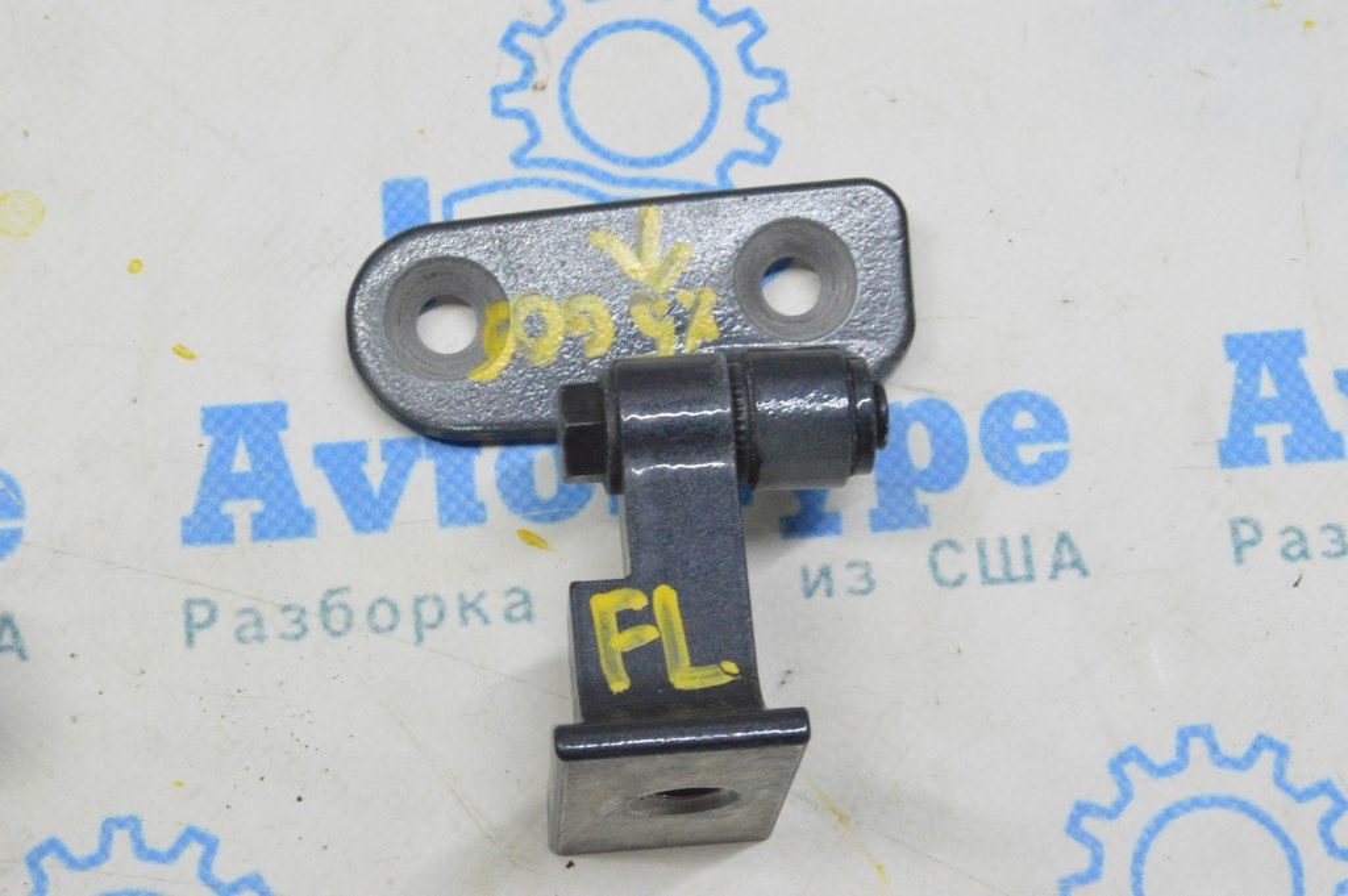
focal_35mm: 72
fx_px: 2694
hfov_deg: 28.1
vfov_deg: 18.9
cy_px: 448
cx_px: 674
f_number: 20
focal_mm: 48
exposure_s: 1/20
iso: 6400
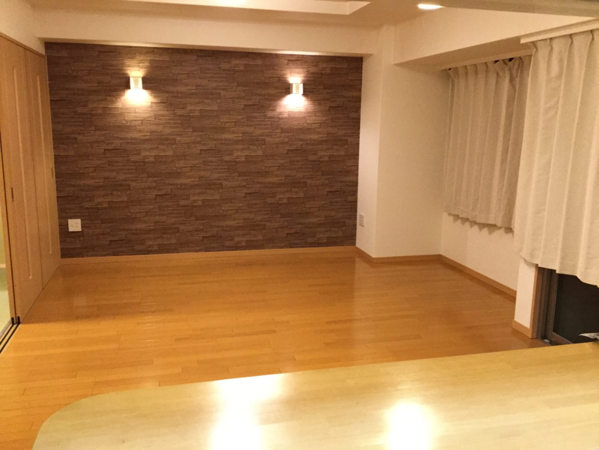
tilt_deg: -8.8
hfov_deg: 58.4
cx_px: 300
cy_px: 225
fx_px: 536
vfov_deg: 45.4
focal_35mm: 31
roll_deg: -1.8
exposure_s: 1/20
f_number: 2.4
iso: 200
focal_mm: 3.3
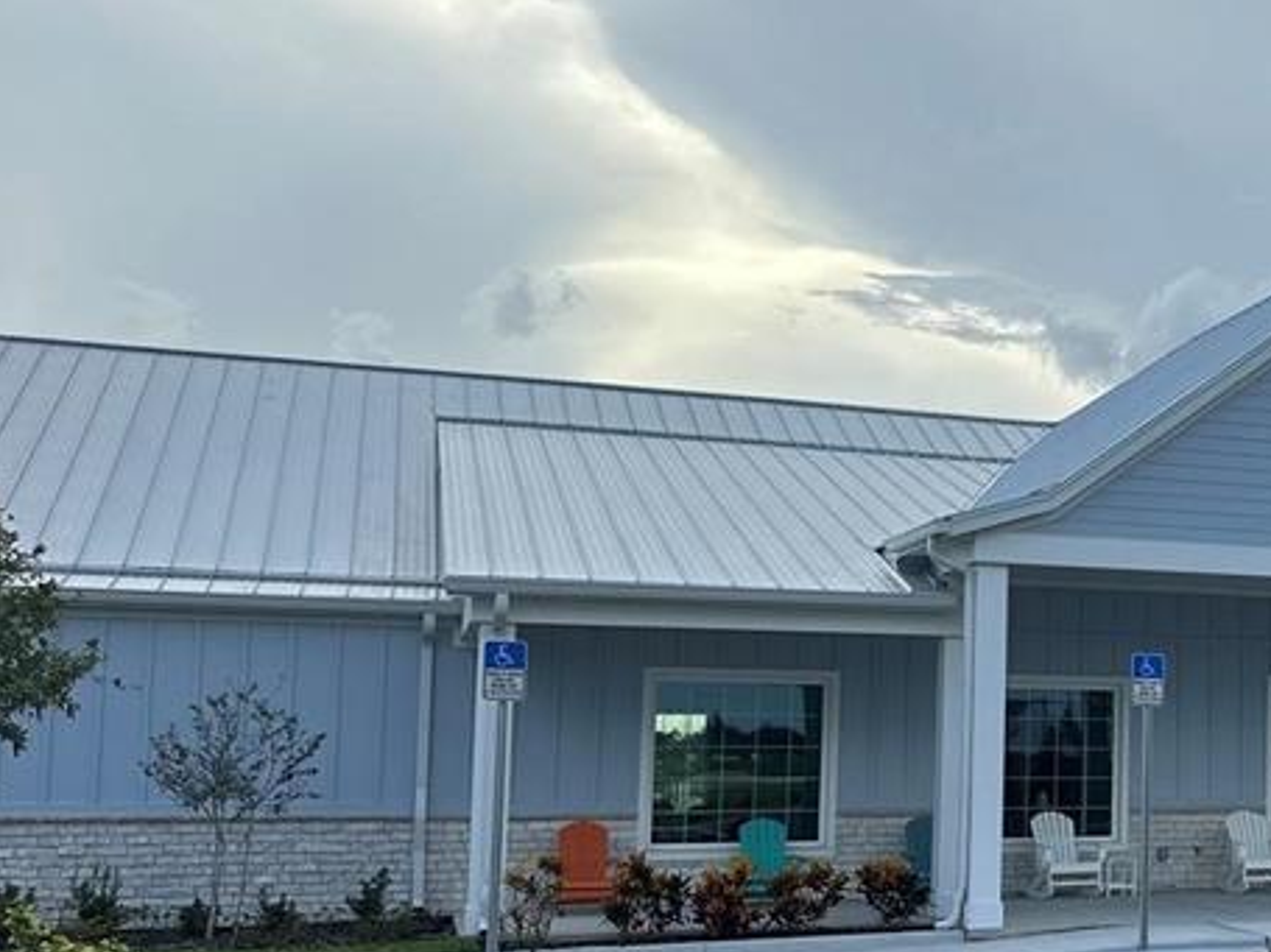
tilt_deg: +6.2
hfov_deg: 32.1
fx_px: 1982
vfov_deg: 27.0
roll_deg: -0.7
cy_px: 575
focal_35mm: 54
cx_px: 1332
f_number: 1.78
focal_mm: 6.86
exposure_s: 1/2469
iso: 80
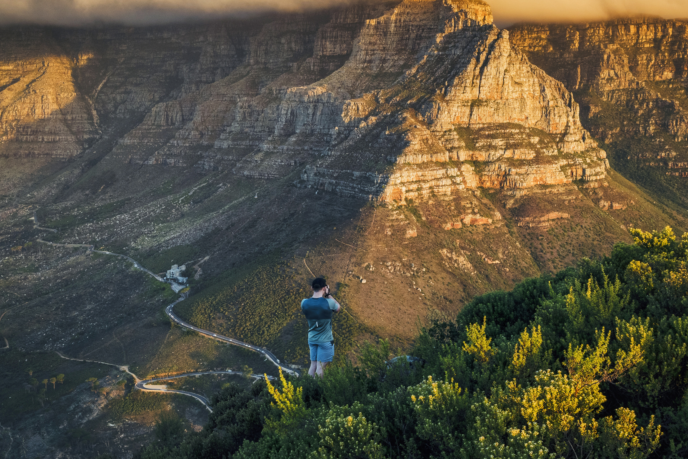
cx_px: 331
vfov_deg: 26.0
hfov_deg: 38.2
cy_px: 197
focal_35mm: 52
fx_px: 994
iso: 640
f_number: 11
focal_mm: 26
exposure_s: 1/60
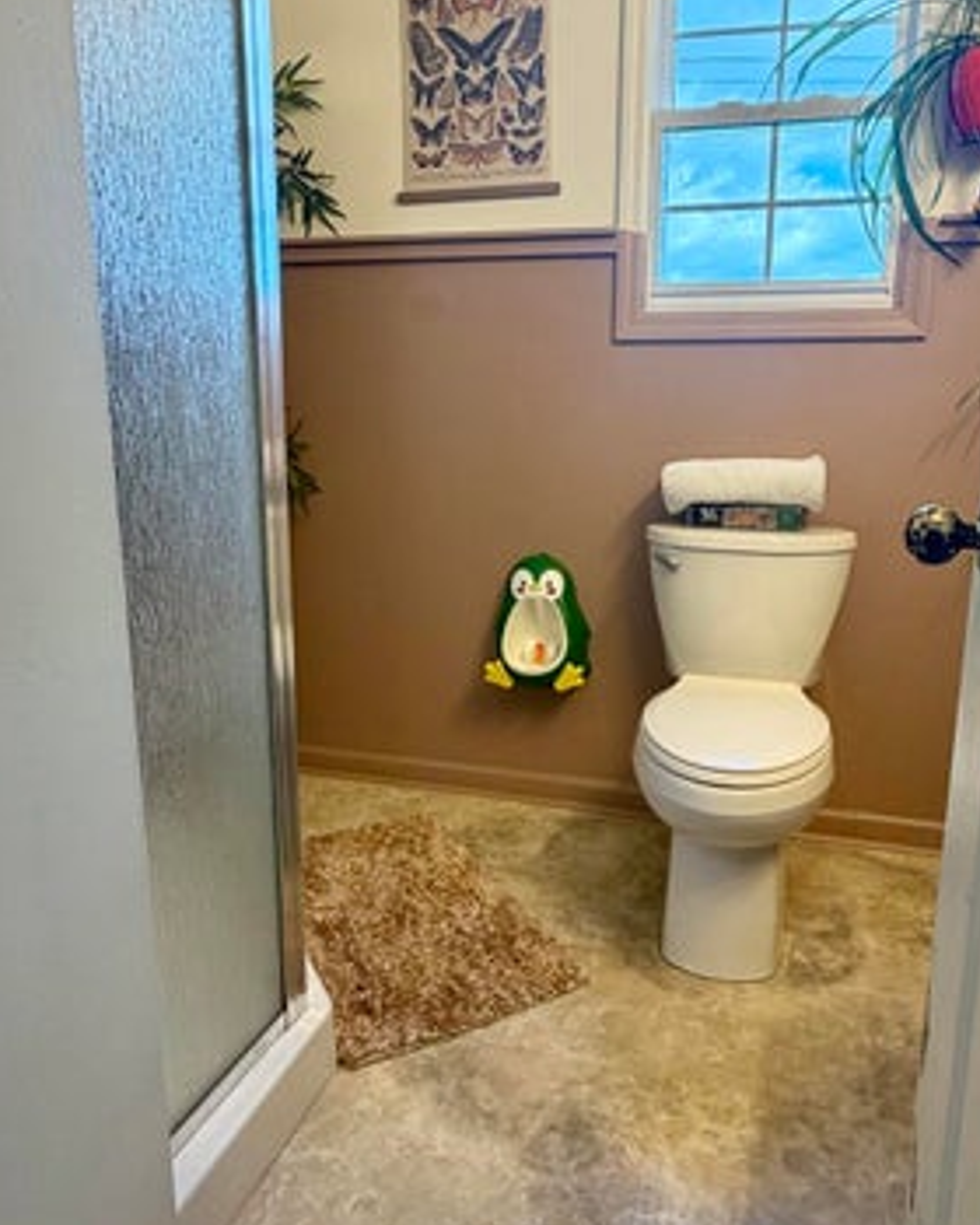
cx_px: 550
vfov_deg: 68.1
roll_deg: -0.8
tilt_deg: -11.4
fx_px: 906
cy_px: 602
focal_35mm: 25
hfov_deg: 56.6
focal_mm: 2.22
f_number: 2.2
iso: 125
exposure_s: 1/120
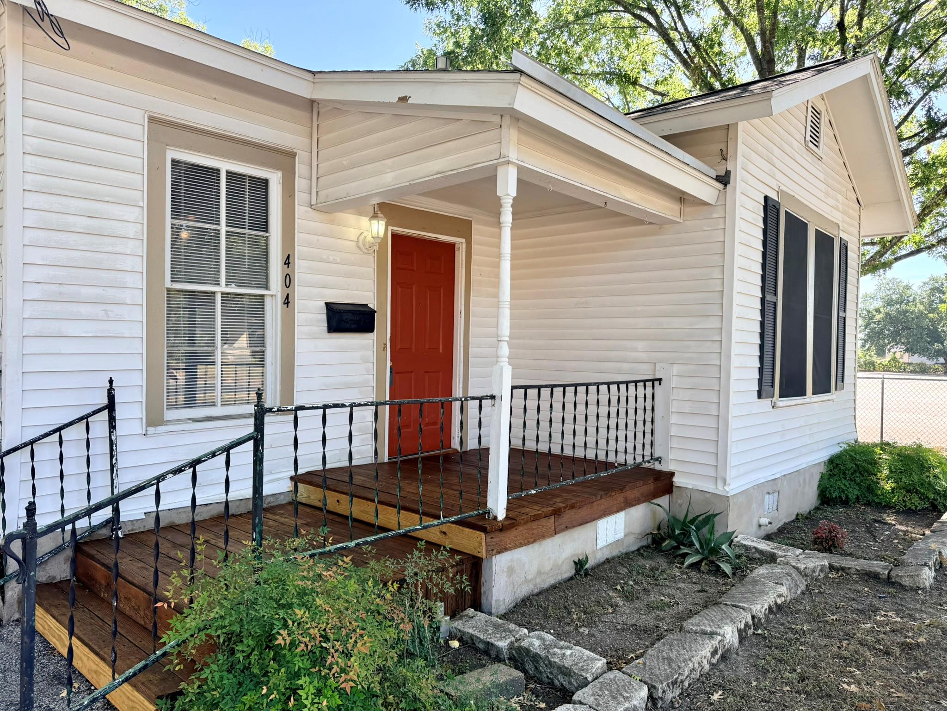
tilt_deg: -0.8
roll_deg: -0.9
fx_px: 657
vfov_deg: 56.8
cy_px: 356
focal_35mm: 24
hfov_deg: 71.6
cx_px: 474
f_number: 1.78
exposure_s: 1/551
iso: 100
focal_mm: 6.76
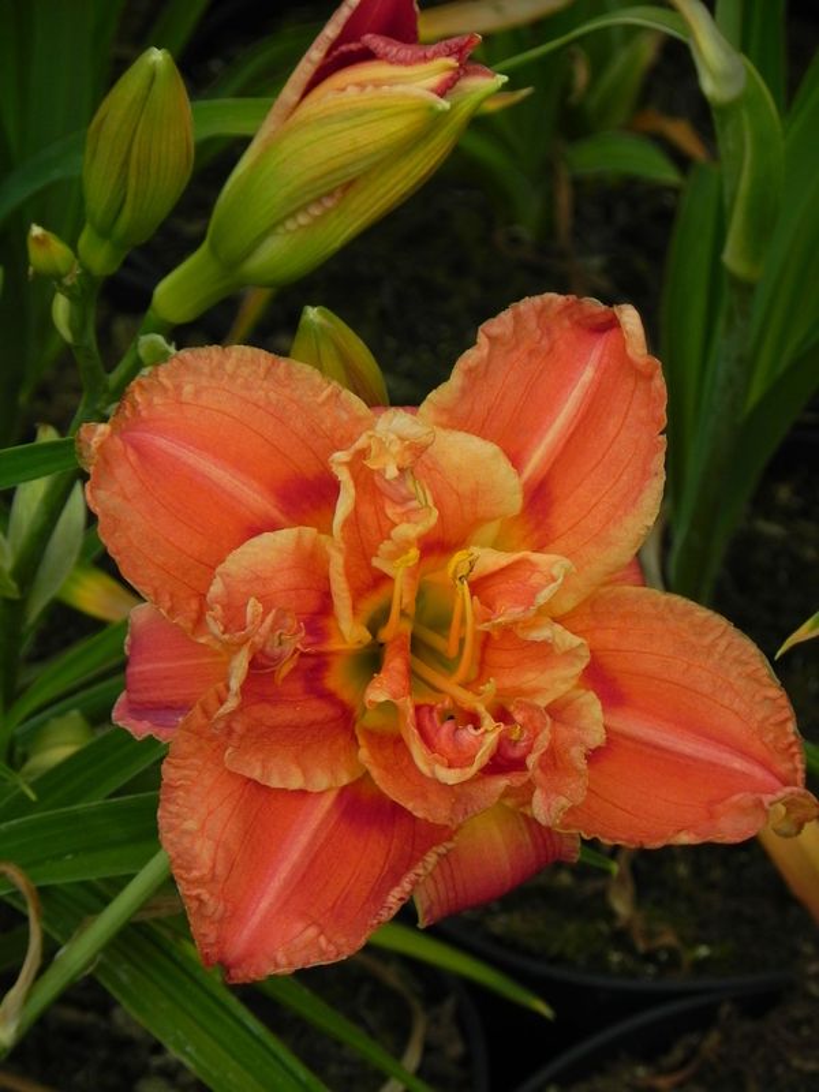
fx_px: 10631
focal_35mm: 337
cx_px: 410
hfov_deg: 4.4
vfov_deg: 5.9
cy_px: 546
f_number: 5.6
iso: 160
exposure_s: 1/320
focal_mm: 59.9
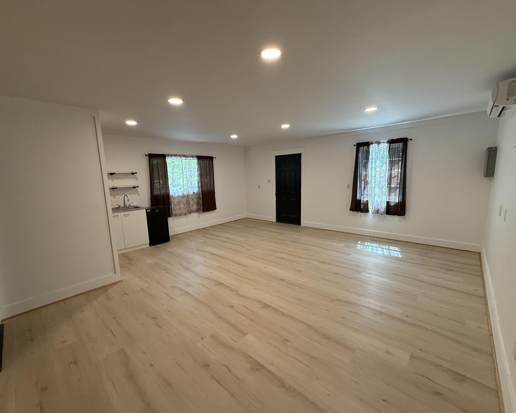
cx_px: 254
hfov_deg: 96.8
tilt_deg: -7.9
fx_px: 229
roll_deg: +1.1
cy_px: 210
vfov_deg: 84.0
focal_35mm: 15
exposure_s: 1/120
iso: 250
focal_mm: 2.22
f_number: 2.2
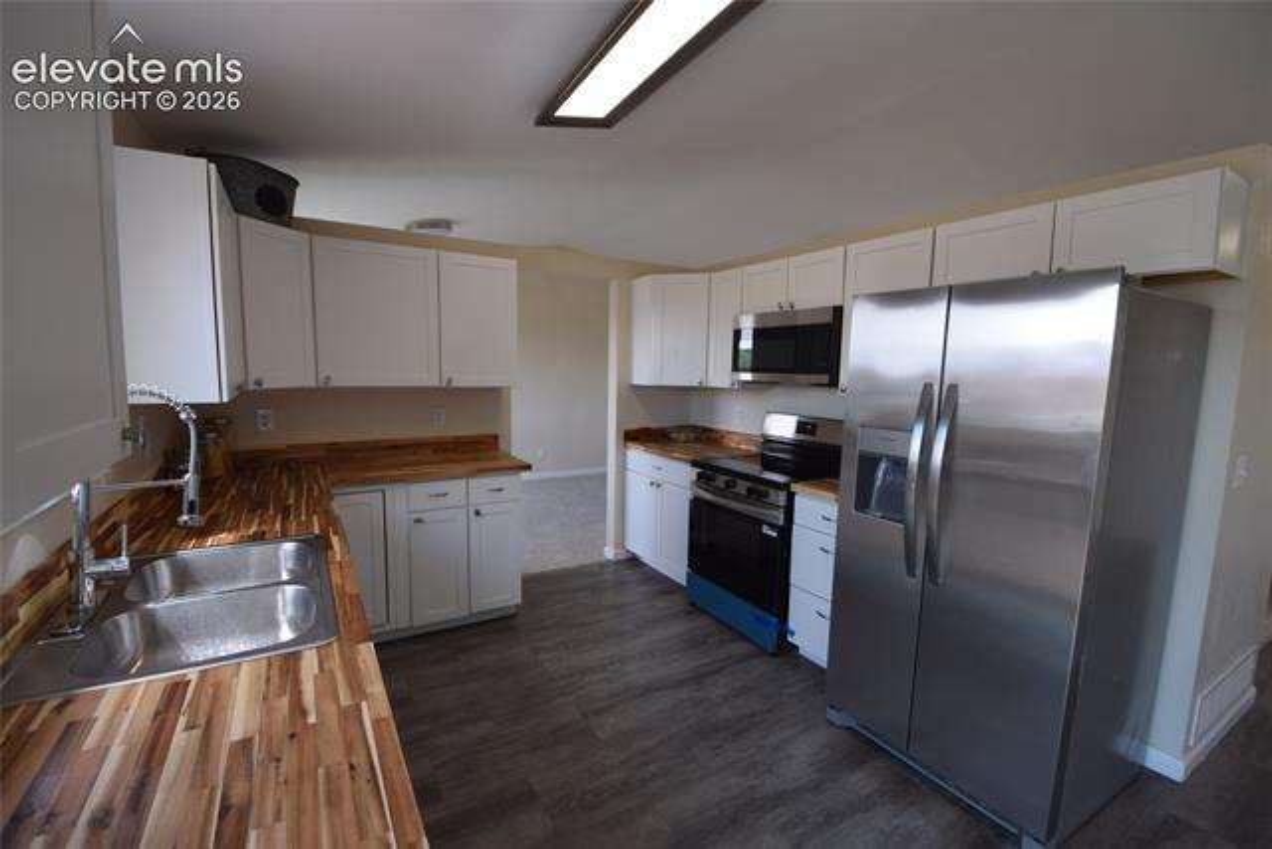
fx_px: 530
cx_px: 636
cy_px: 424
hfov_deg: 100.4
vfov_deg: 77.4
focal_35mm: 15
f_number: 5.6
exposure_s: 1/125
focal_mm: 10
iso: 400
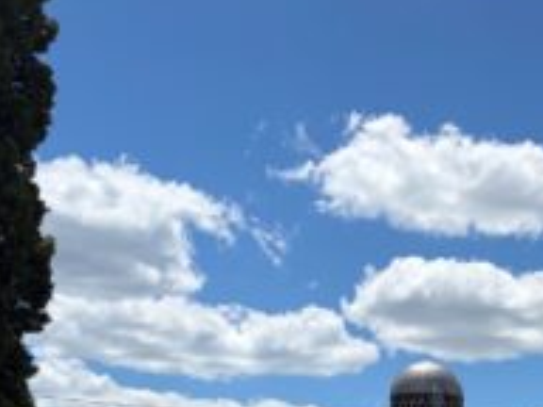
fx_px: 1129
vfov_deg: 19.3
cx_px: 677
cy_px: 489
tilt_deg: +5.2
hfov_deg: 24.2
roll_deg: +0.1
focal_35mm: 72
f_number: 1.6
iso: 64
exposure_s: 1/7813
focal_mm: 5.96
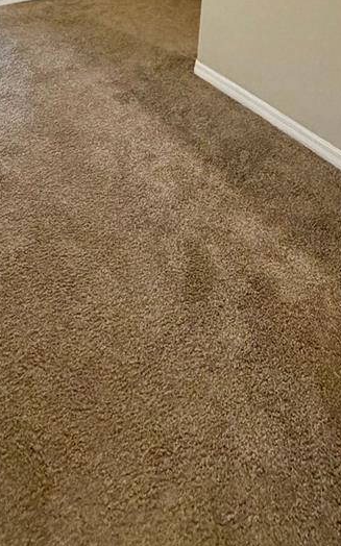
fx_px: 506
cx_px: 130
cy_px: -44
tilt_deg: -13.9
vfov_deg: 44.4
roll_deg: -0.7
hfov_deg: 37.0
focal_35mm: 34
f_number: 2.2
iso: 250
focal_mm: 2.22
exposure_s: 1/60
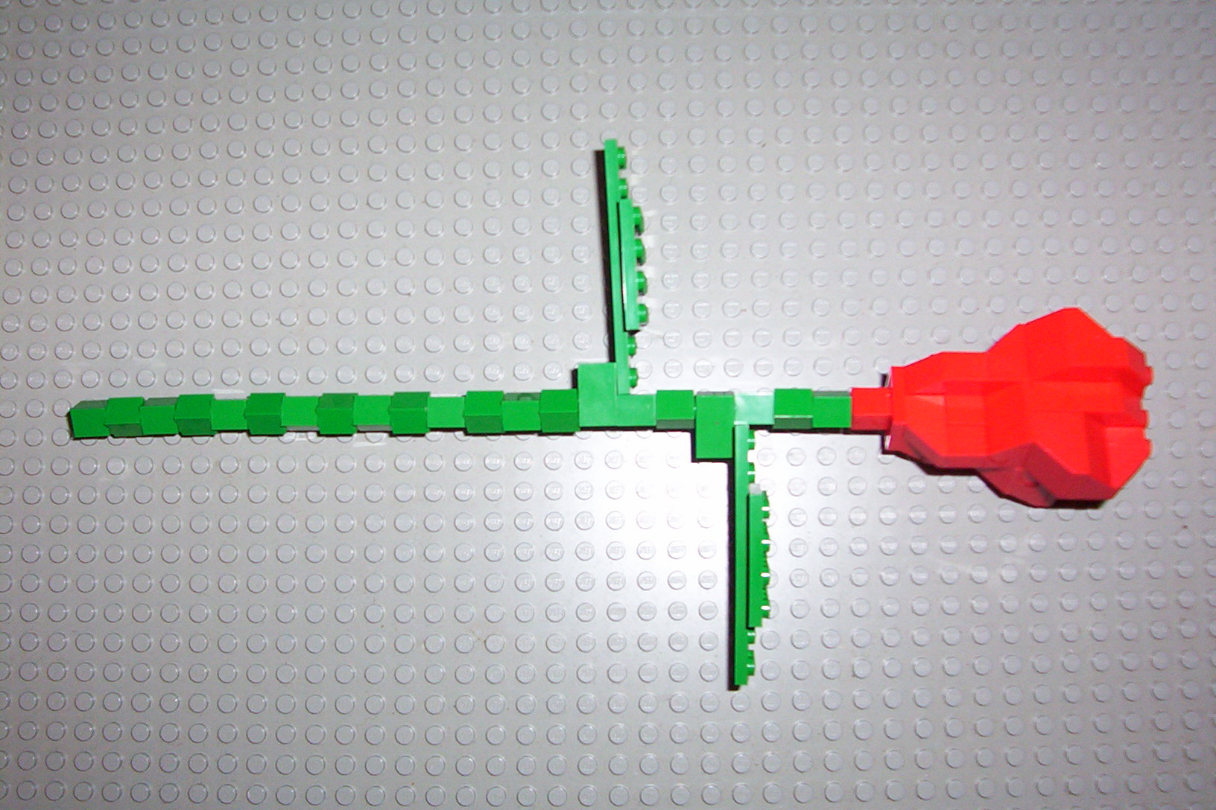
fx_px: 1452
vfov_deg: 31.2
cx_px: 608
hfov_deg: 45.4
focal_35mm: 43
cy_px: 405
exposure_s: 1/60
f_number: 2.73
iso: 140
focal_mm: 5.77
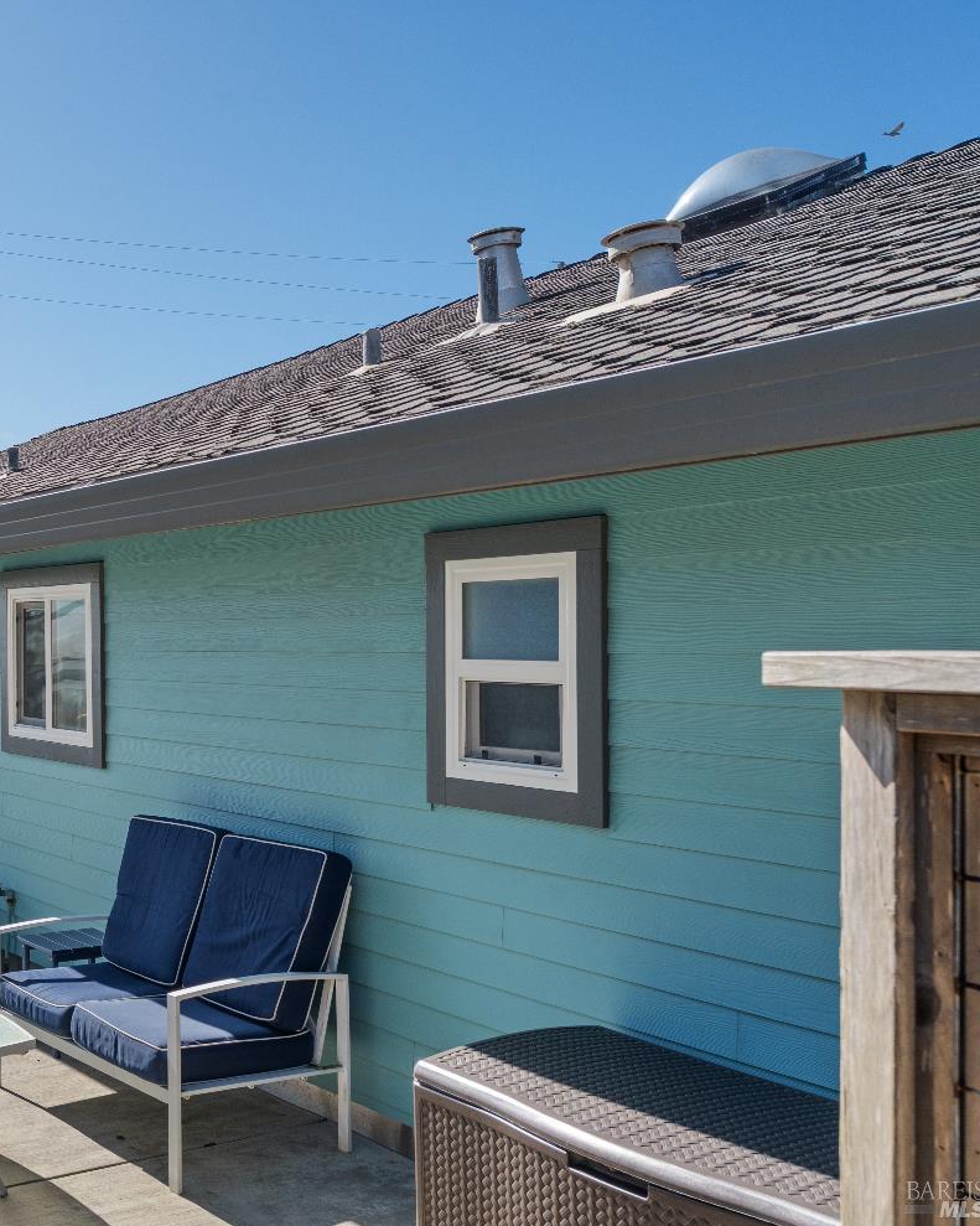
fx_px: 1342
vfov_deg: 49.1
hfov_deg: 37.2
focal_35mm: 37
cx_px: 78
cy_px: 615
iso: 320
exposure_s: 1/200
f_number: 8
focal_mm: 26
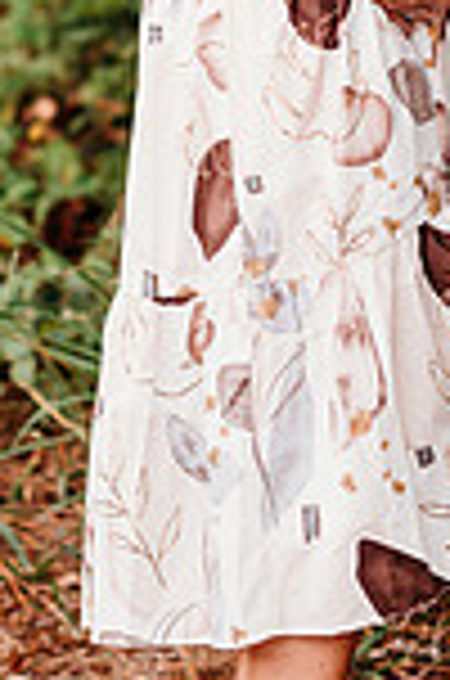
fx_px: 4784
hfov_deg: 5.4
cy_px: -90
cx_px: 320
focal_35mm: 254
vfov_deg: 8.1
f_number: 2.5
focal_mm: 85
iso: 320
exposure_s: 1/200
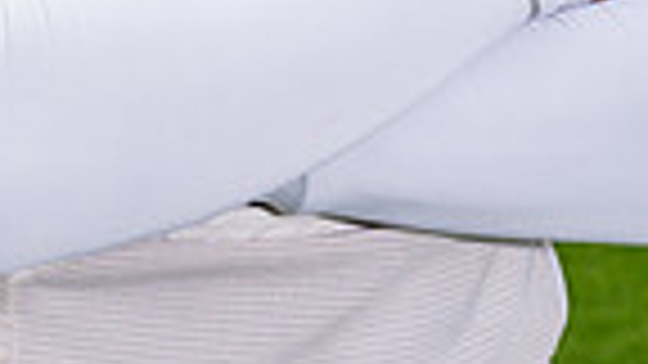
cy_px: -575
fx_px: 2526
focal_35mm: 147
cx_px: 76
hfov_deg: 14.5
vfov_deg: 7.6
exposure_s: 1/800
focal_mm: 45
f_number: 5.6
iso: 125
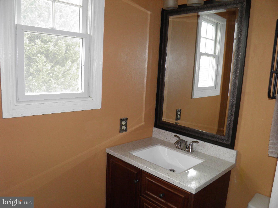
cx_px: 139
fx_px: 225
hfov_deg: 63.4
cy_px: 104
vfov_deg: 49.7
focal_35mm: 28
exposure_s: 1/30
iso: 100
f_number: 2.8
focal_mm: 4.9
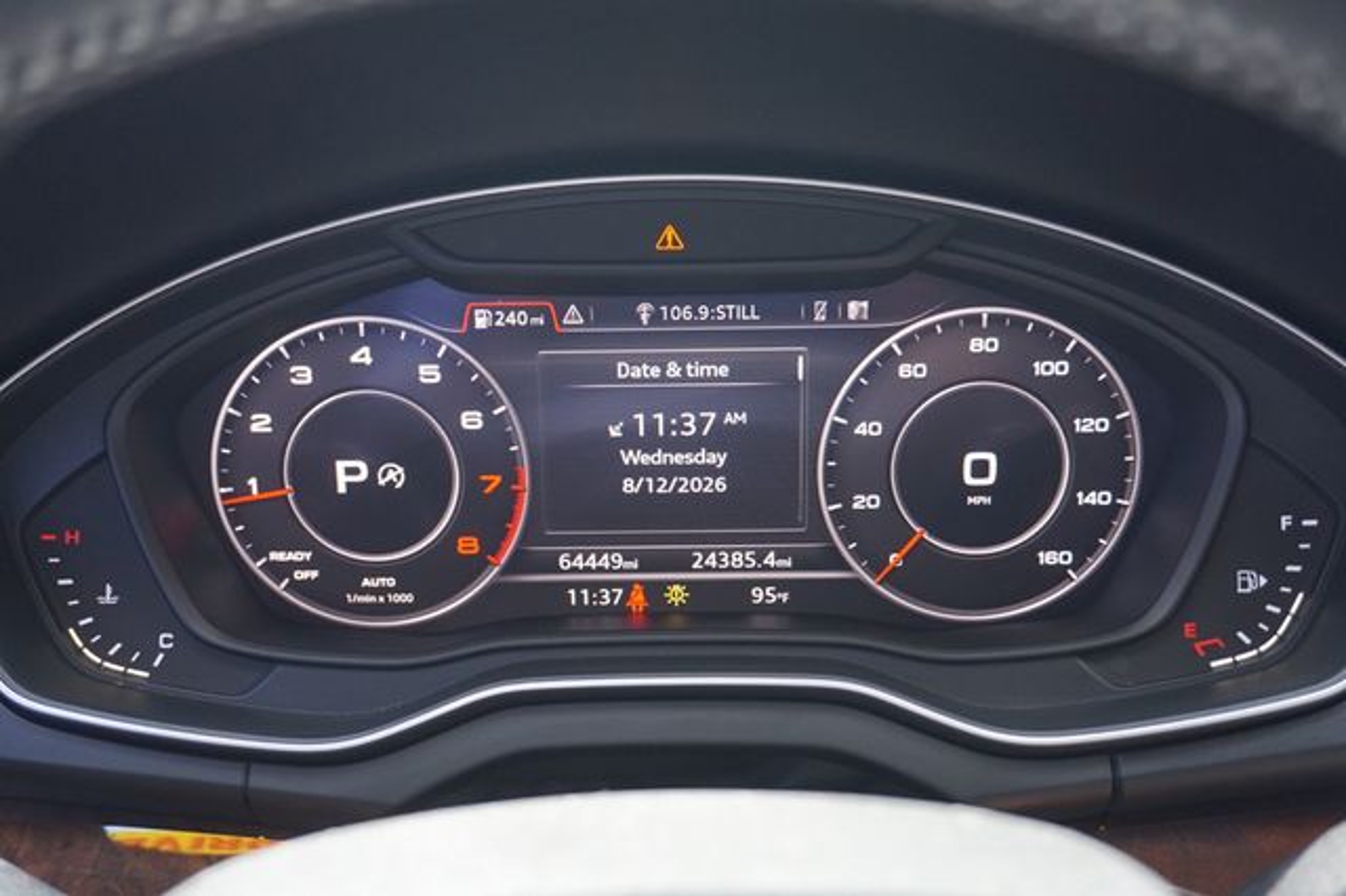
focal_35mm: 34
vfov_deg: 38.3
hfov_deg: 55.1
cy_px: 448
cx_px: 673
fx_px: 1289
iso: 320
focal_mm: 23
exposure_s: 1/60
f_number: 4
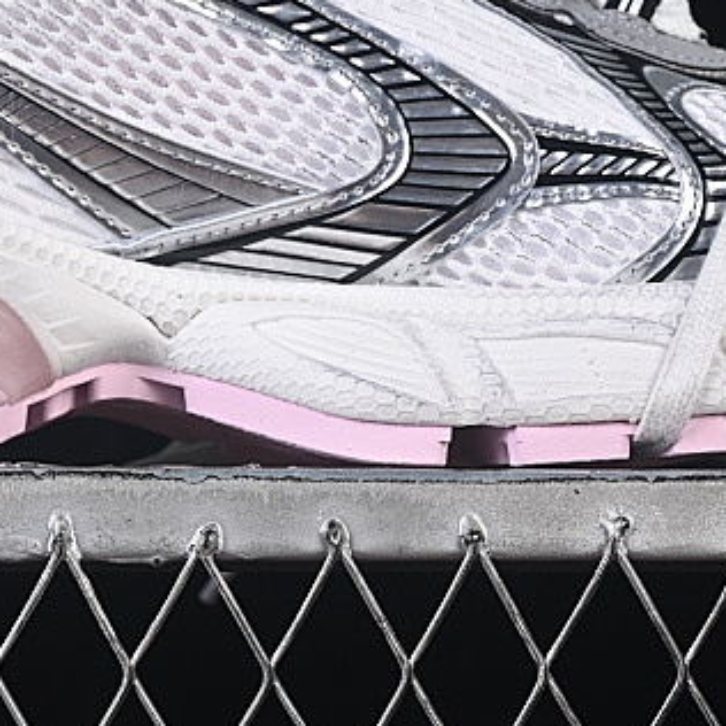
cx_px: 232
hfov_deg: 8.0
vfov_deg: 8.0
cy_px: -48
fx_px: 5173
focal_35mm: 218
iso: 160
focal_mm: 50
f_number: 8
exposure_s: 1/80
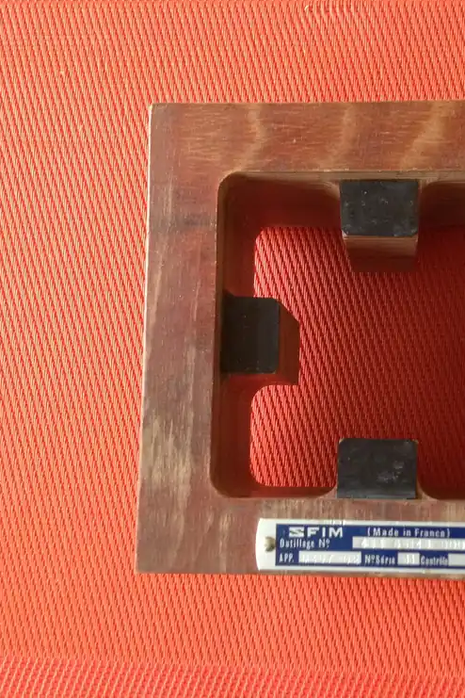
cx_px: 346
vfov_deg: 40.3
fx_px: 949
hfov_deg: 27.2
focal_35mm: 49
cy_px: 349
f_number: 2.4
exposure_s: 1/15
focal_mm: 4.28
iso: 250
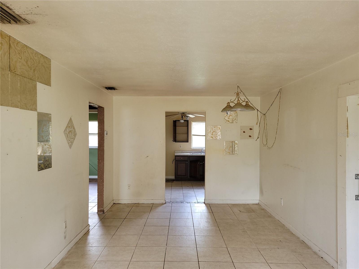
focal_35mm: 26
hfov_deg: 67.3
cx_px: 180
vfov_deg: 53.1
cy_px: 134
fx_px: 270
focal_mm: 5.4
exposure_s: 1/60
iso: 125
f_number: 1.8
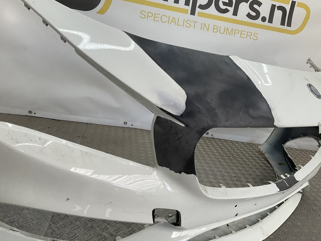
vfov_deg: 48.2
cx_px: 160
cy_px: 120
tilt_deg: -18.6
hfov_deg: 61.7
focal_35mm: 29
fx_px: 269
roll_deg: -14.5
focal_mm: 3
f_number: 1.8
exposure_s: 1/217
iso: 16
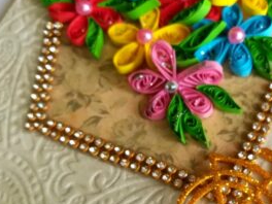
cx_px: 247
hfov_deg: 31.1
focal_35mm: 59
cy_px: 152
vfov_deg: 24.5
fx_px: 464
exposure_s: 1/33.3
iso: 64
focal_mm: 3.83
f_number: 2.2
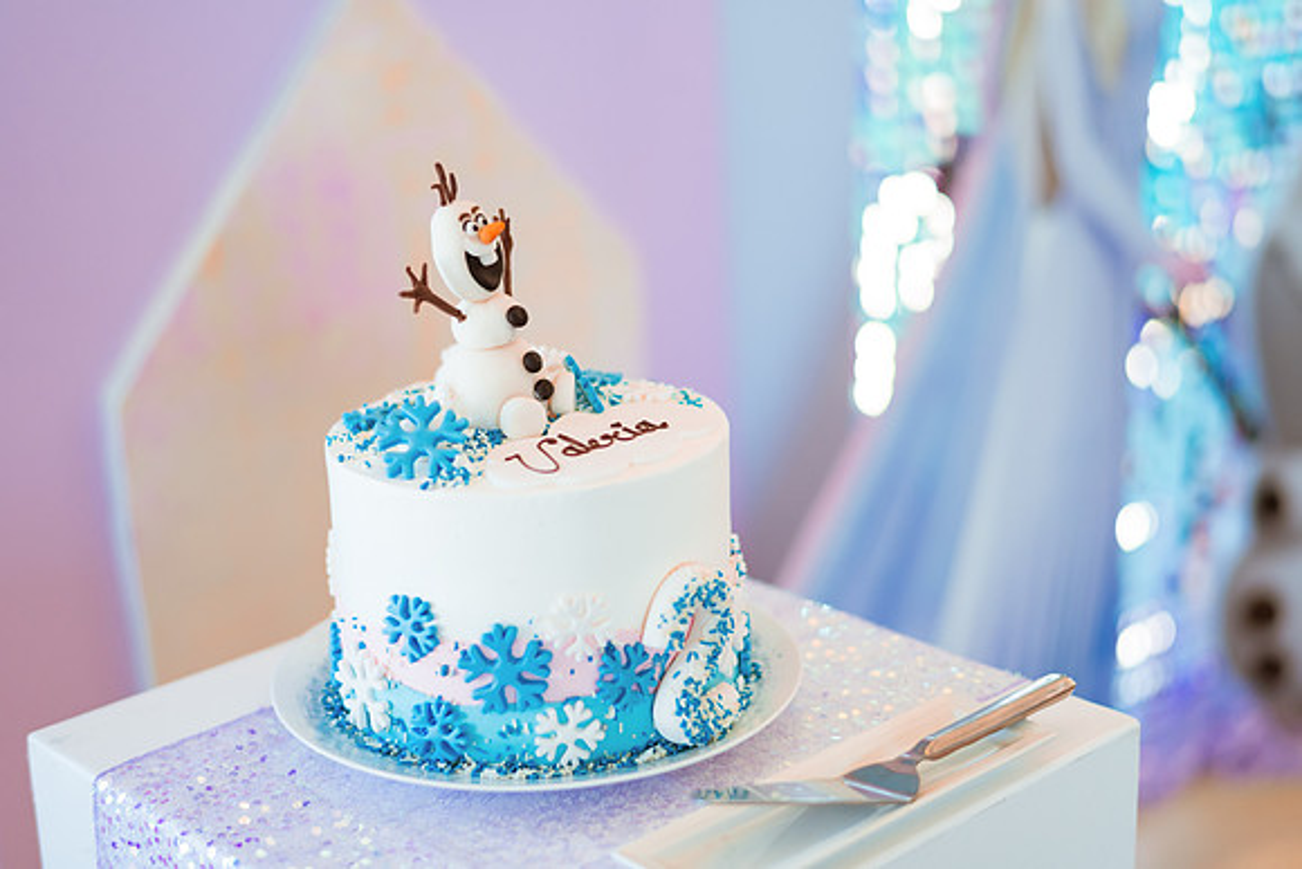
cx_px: 651
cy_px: 434
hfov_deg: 34.5
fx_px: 2098
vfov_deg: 23.4
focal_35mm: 58
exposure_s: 1/500
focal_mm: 58
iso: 640
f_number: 1.4
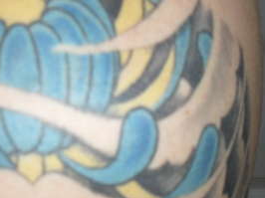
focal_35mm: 79
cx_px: 44
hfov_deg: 24.3
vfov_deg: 18.6
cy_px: 112
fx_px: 604
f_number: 3.2
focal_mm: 6.3
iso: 200
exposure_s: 1/45
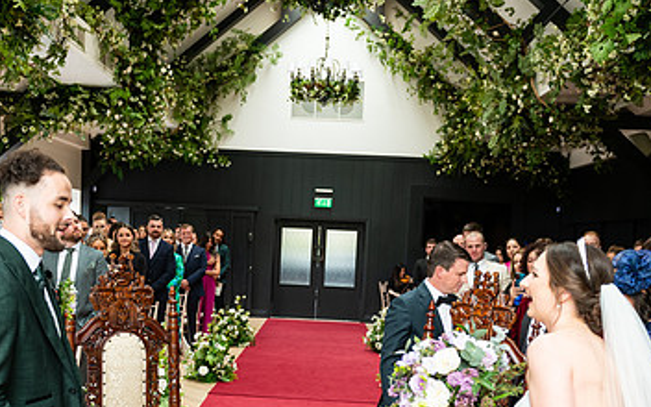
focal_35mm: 47
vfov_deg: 26.8
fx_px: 834
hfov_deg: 42.6
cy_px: 339
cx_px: 281
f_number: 3.5
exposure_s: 1/200
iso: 400
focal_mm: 28
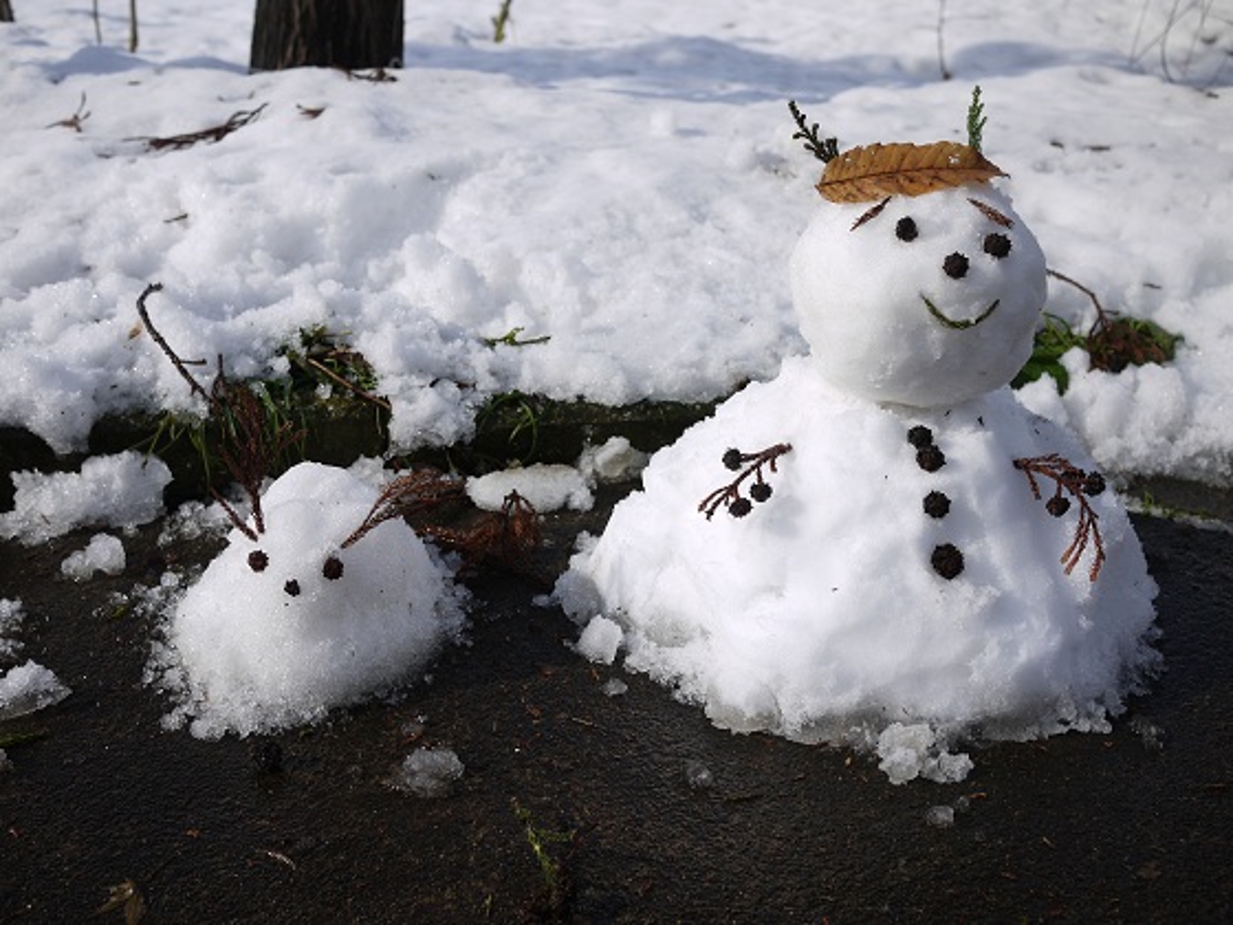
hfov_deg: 46.8
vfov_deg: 36.0
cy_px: 462
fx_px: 1425
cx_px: 616
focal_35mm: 40
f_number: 3.2
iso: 100
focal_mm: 20
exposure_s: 1/3200
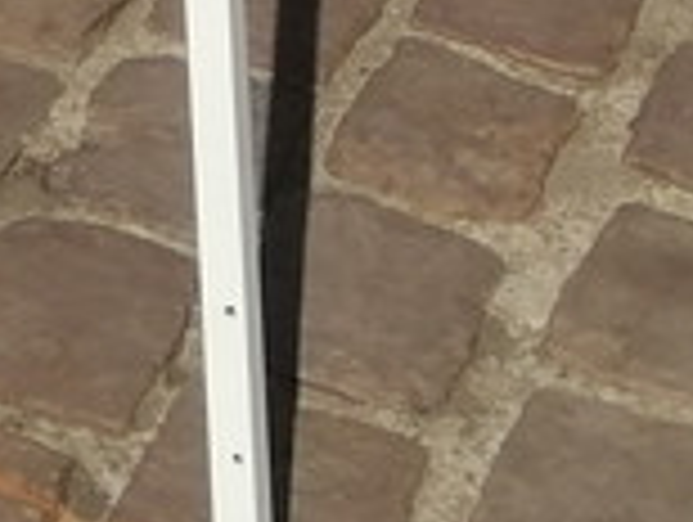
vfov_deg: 7.1
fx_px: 3609
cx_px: -812
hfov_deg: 10.0
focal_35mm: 180
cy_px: -1228
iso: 50
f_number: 1.8
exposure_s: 1/2899
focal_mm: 3.46
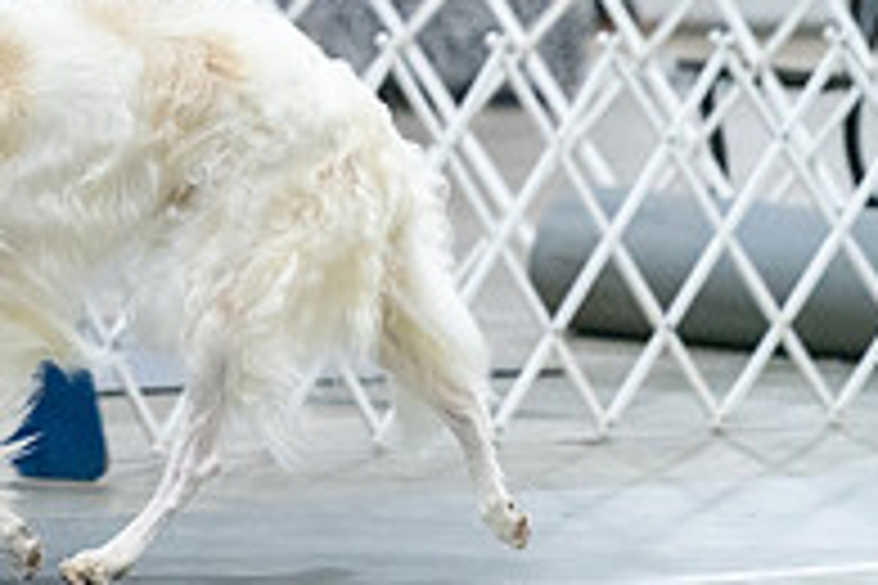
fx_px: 14535
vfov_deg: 2.3
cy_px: -56
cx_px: -207
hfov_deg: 3.5
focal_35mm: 596
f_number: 2.8
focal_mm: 200
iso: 5000
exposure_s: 1/250
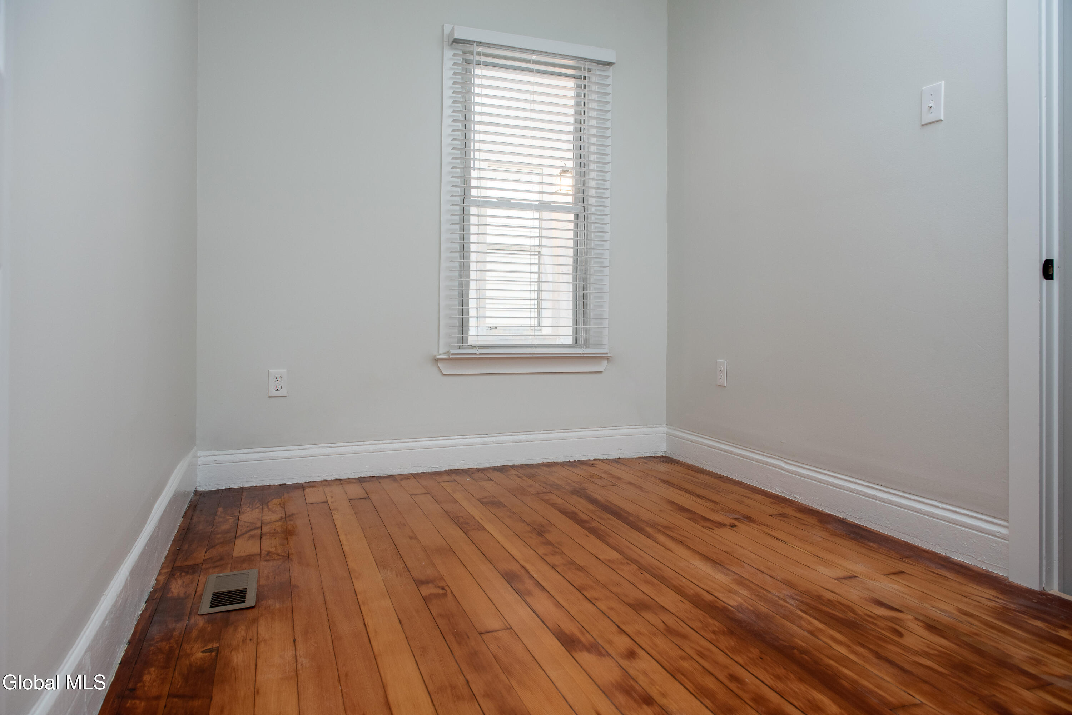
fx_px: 715
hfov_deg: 73.7
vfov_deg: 53.2
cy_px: 358
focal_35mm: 24
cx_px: 536
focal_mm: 24
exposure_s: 1/25
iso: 400
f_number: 6.3
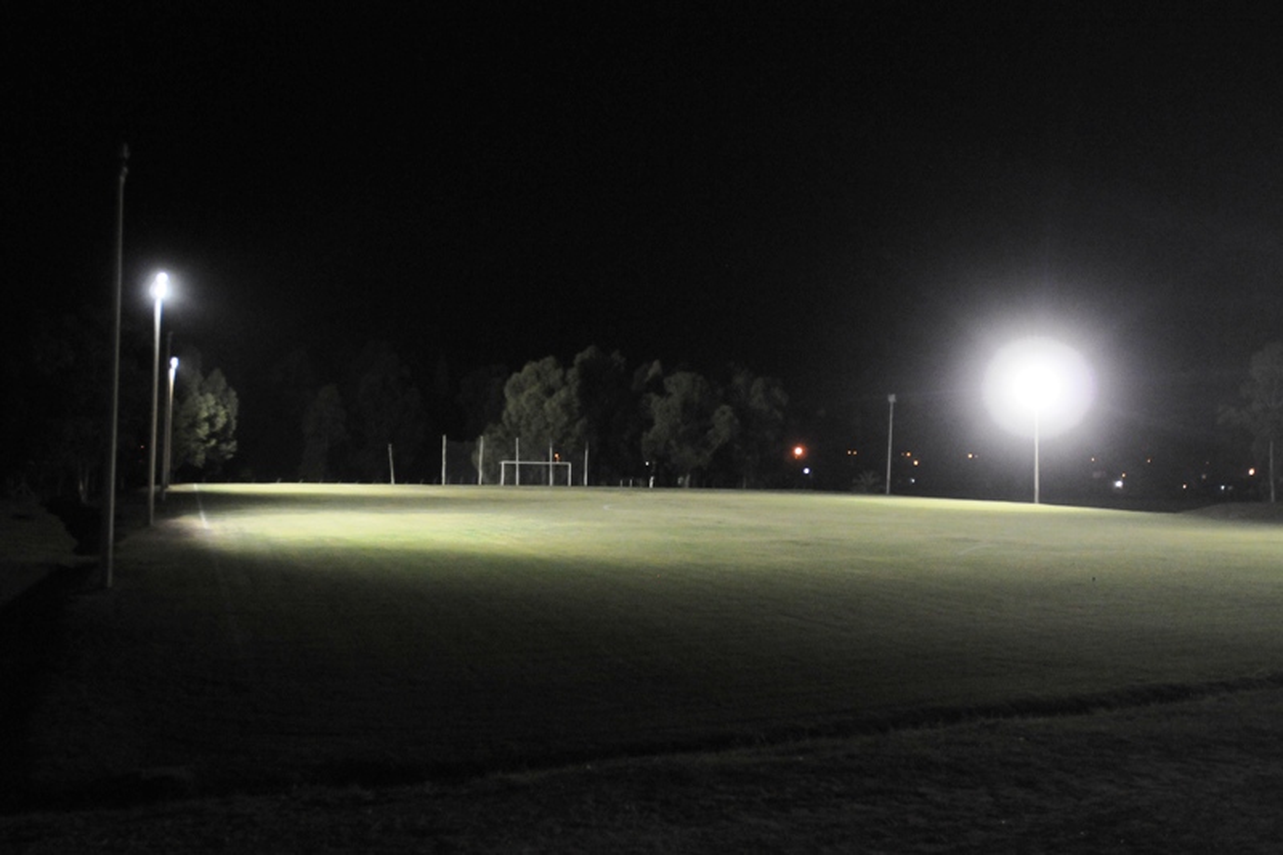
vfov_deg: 43.6
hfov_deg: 61.9
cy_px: 428
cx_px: 642
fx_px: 1069
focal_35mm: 30
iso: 2000
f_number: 2.8
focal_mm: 20
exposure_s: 1/20
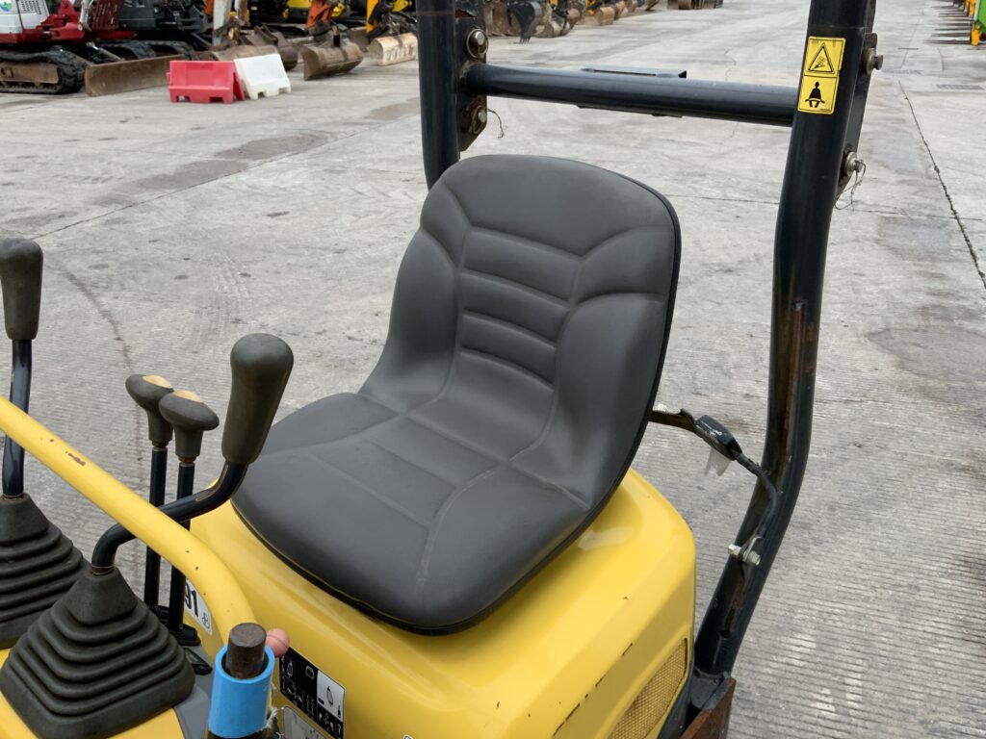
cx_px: 493
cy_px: 370
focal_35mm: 29
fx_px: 826
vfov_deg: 48.2
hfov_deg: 61.7
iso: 16
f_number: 1.8
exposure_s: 1/294
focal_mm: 3
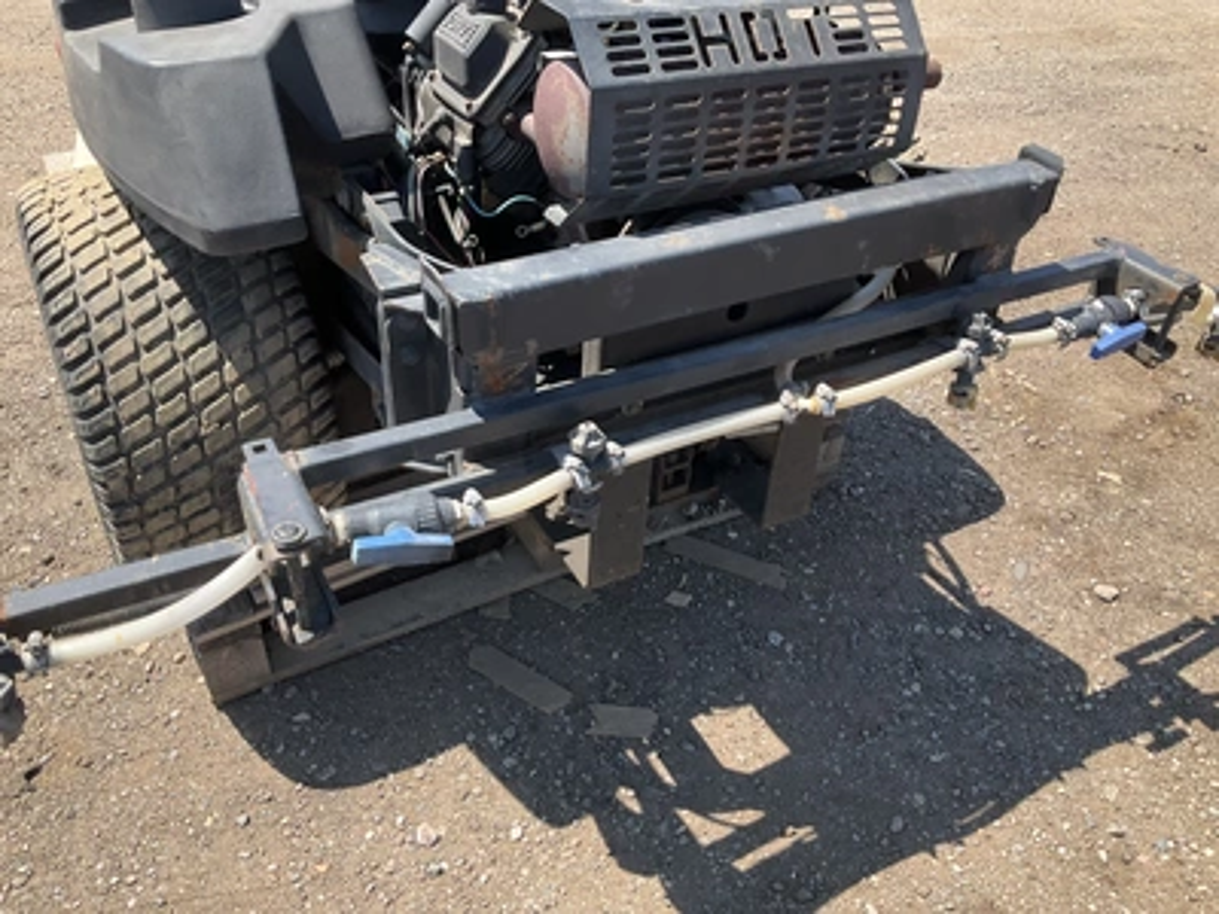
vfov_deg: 48.2
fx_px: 1021
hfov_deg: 61.7
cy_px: 457
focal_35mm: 29
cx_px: 610
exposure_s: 1/599
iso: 25
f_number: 1.8
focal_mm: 3
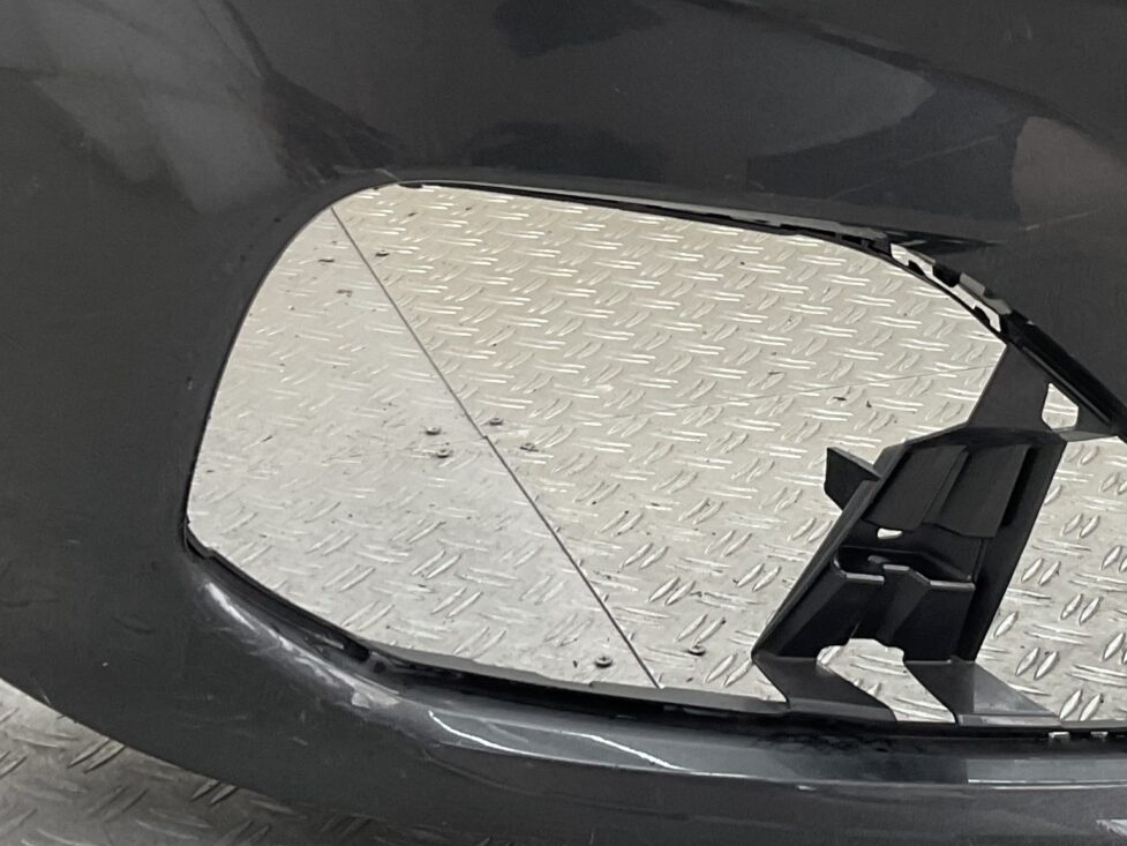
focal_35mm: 76
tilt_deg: -16.6
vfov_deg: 19.2
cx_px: 840
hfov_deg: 25.4
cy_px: 204
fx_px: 2475
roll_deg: -1.9
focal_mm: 3
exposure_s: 1/100
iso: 32
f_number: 1.8
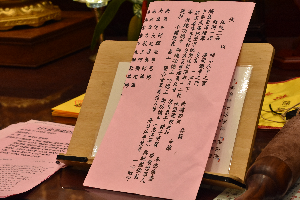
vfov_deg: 15.7
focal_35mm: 87
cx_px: 150
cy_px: 100
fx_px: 725
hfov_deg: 23.4
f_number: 7.1
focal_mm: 58
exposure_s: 1/200
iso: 1600
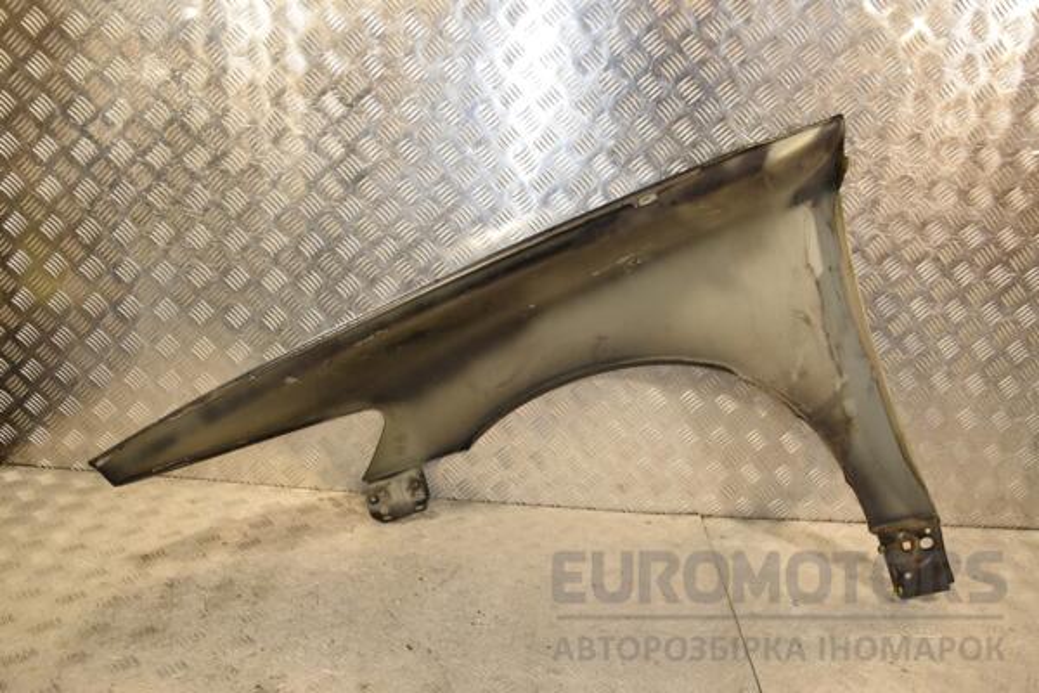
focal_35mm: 32
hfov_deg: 59.5
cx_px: 520
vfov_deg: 41.7
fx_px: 909
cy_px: 346
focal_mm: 21
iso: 800
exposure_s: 1/200
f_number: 6.3
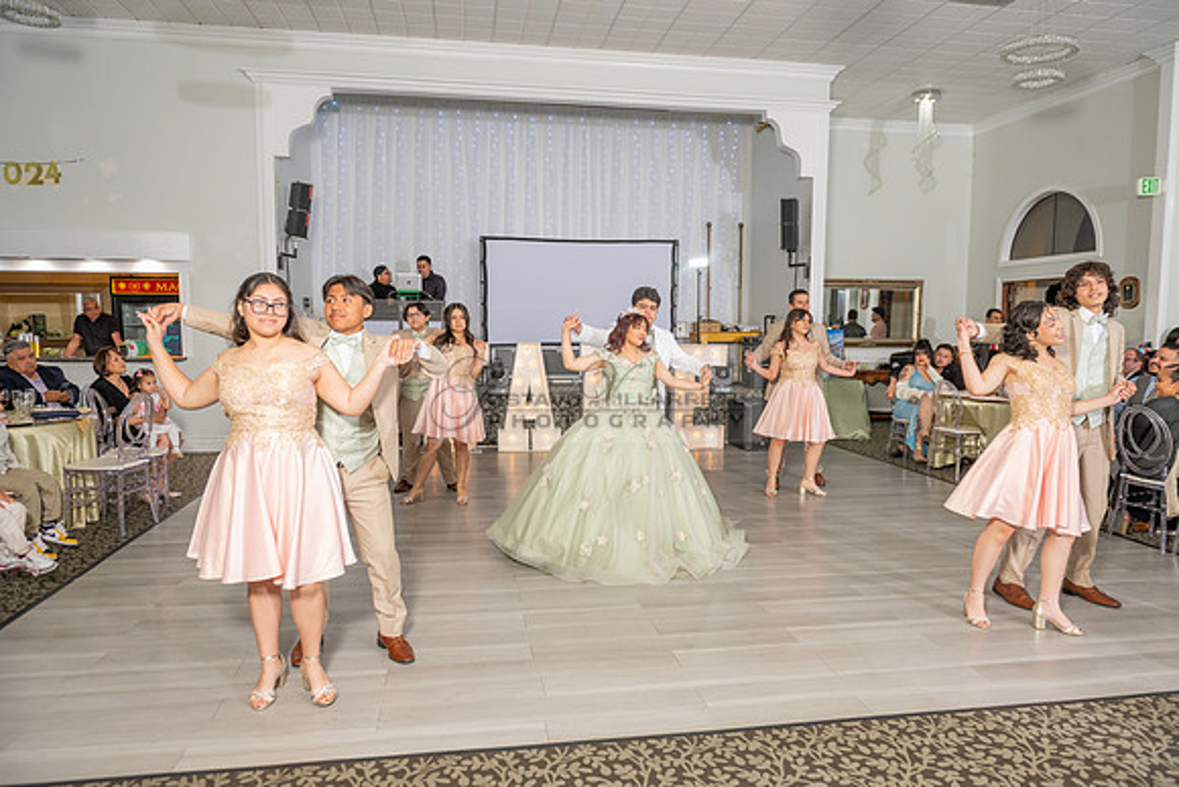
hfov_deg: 73.7
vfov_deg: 53.2
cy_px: 394
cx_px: 590
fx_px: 786
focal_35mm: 24
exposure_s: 1/160
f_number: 3.5
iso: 500
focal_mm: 24
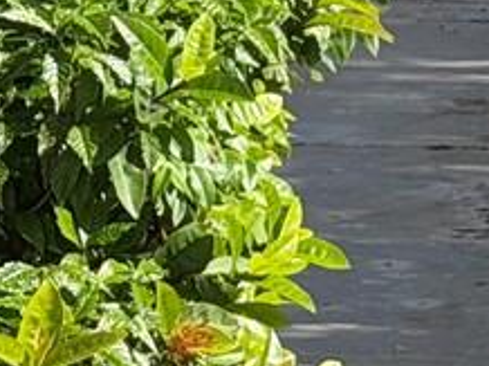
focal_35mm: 353
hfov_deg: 5.6
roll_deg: +0.4
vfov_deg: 4.1
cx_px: -85
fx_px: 4981
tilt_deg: -0.1
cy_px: -532
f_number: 1.78
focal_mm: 6.76
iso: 64
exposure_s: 1/2342
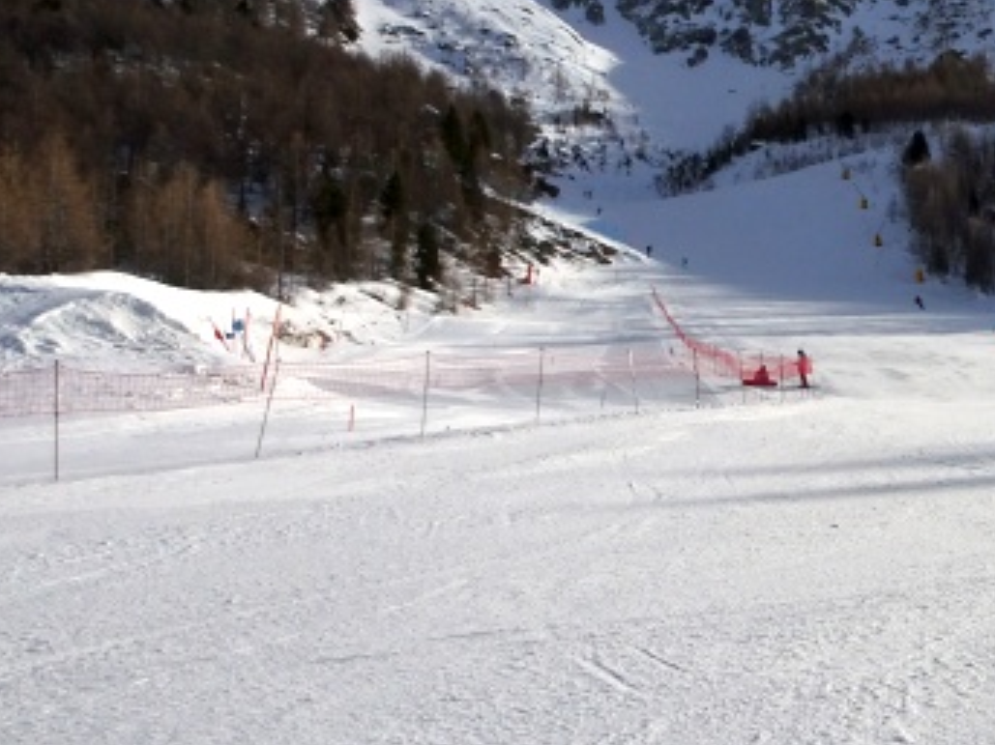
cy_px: 484
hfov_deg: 31.5
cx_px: 1021
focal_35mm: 56
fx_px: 1609
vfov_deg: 26.0
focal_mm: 4.1
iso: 80
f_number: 4.5
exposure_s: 1/2000
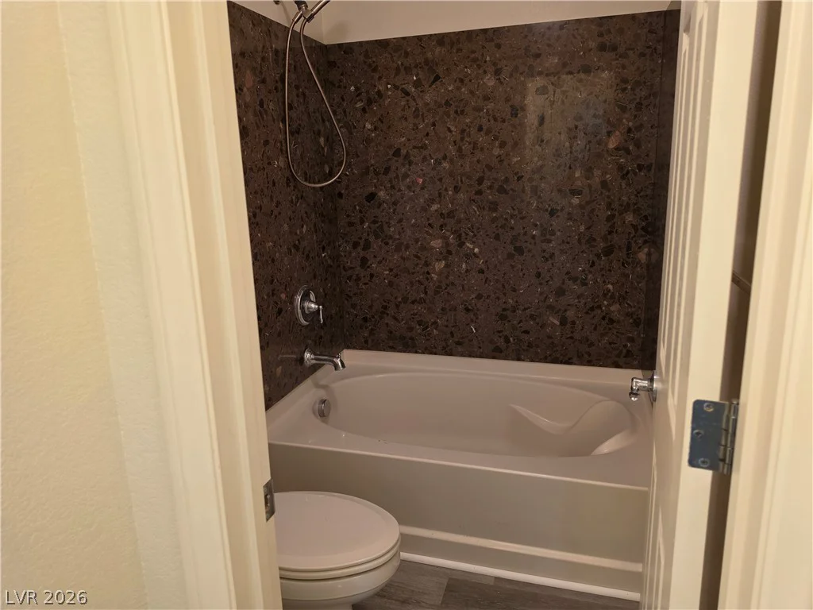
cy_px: 305
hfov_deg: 73.9
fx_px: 540
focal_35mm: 23
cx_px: 406
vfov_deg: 58.9
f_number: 1.4
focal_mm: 6.5
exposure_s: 1/120
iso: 200
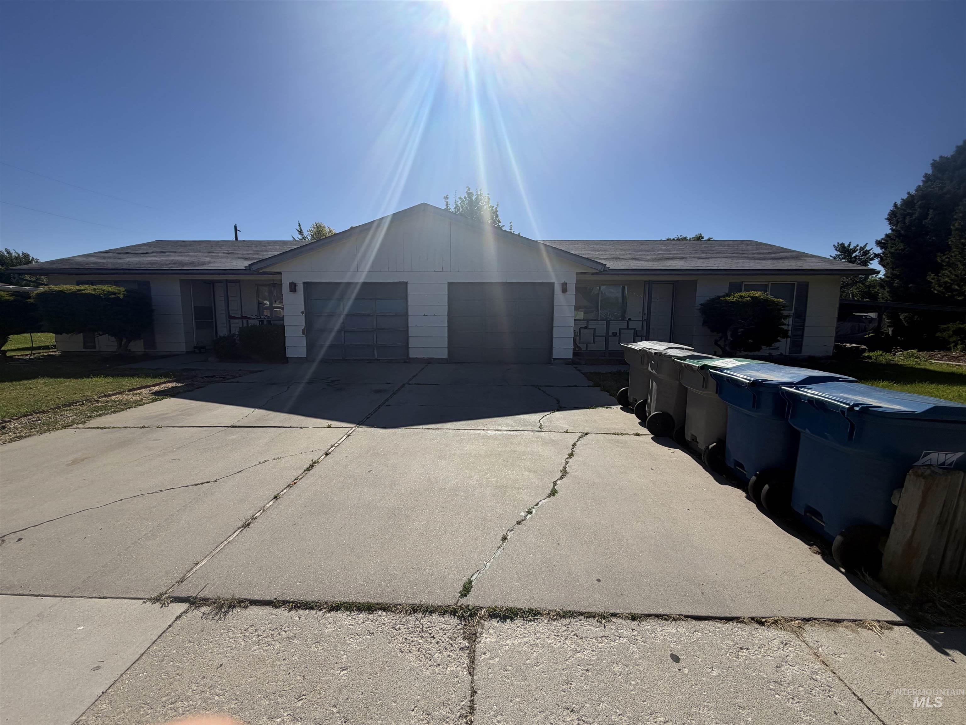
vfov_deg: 85.7
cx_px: 483
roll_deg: -1.0
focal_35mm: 14
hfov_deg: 102.1
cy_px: 362
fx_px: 391
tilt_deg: -7.4
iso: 25
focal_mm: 2.22
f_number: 2.2
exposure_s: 1/1497
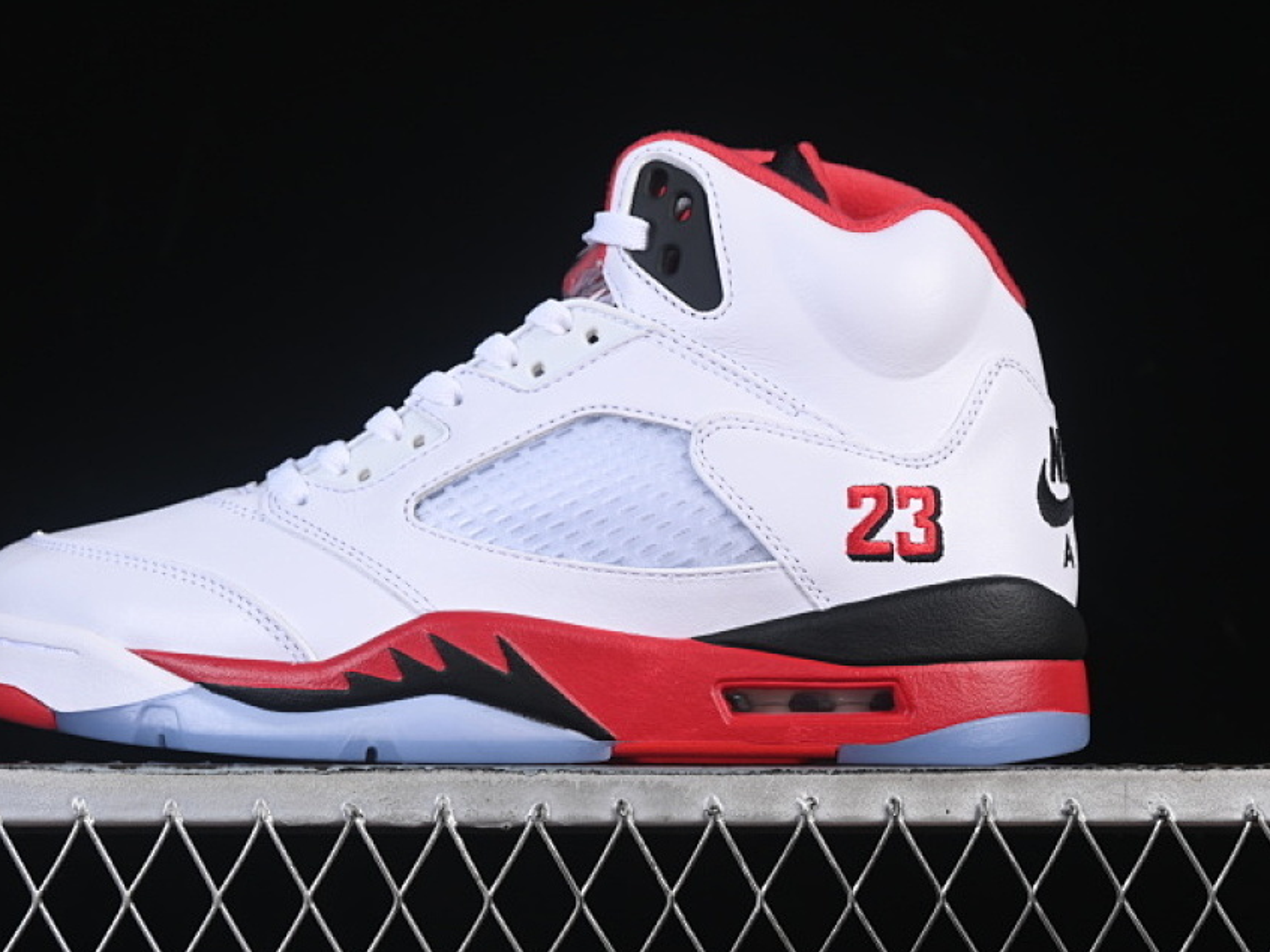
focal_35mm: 92
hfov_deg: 21.3
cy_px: 432
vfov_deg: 16.1
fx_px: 3375
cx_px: 529
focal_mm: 50
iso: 160
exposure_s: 1/80
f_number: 8
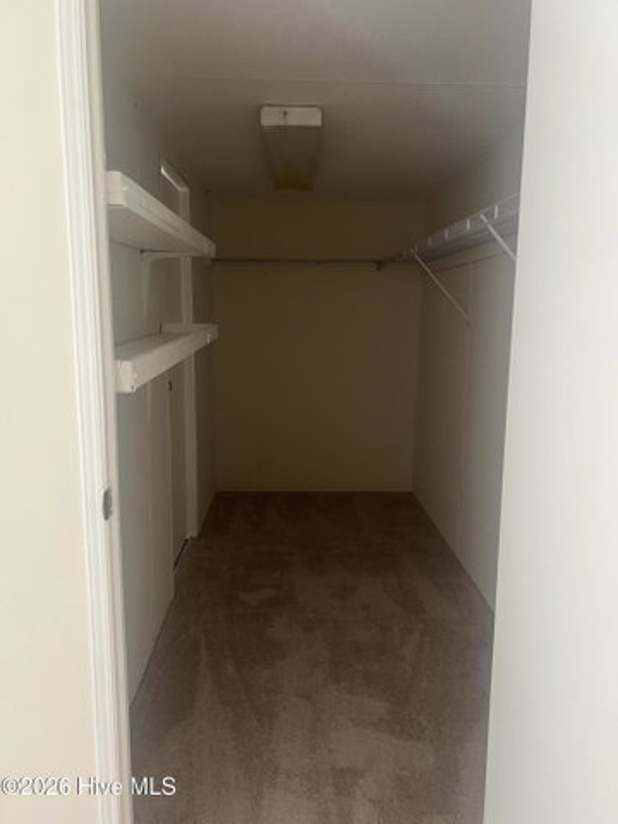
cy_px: 412
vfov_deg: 67.3
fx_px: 619
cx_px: 309
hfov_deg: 53.1
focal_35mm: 26
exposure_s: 1/60
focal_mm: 5.7
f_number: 1.5
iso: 125
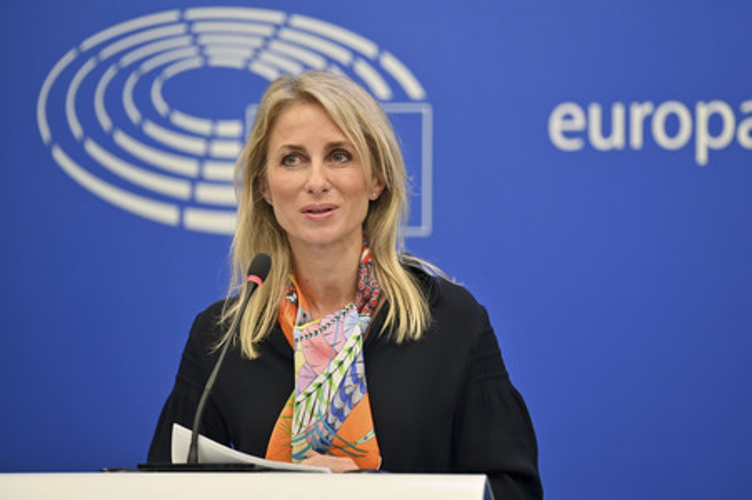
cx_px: 376
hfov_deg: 12.5
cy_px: 250
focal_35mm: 165
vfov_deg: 8.3
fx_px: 3444
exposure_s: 1/100
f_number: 2.8
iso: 400
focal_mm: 165
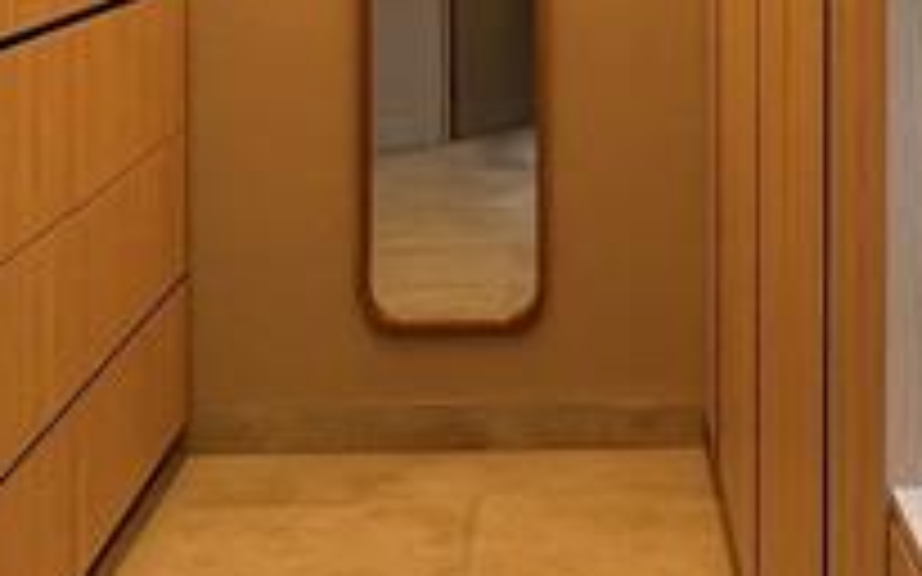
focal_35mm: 69
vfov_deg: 17.9
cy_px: -117
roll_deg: -0.7
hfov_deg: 29.4
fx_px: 1733
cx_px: 666
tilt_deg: -1.6
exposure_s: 1/60
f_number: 1.8
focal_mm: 1.57
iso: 160
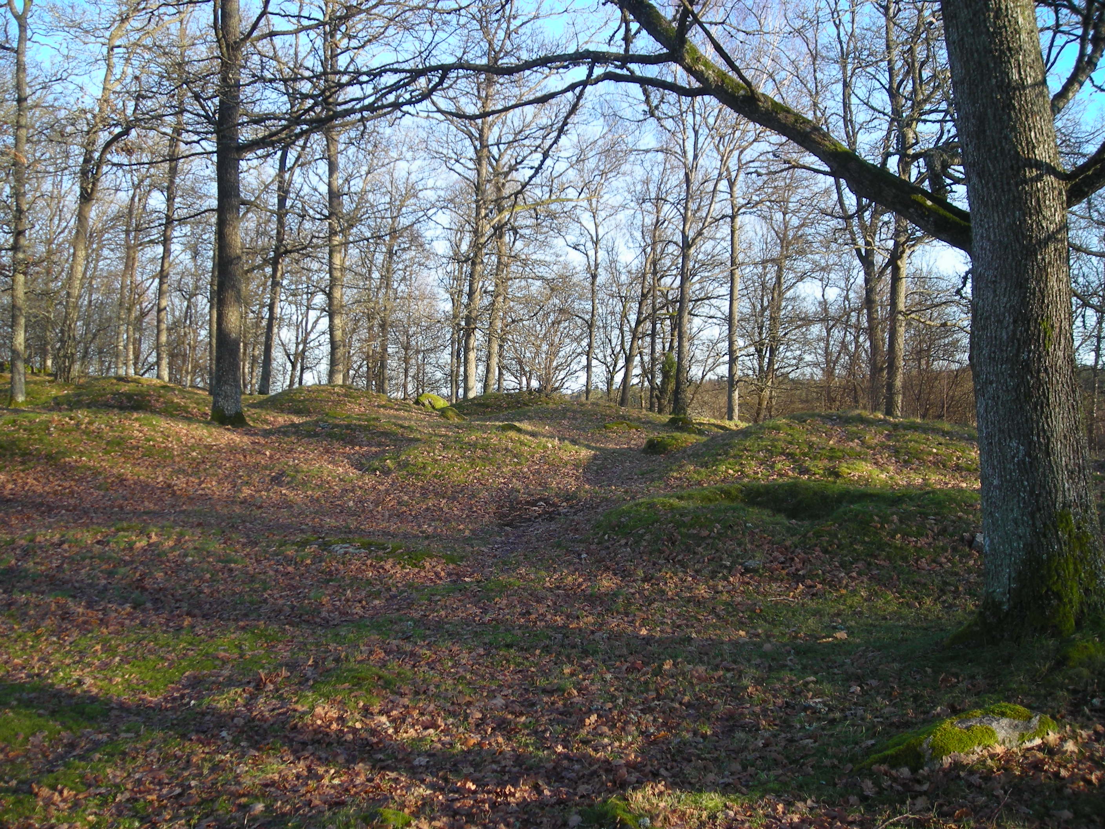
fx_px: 1213
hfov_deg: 49.0
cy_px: 414
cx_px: 552
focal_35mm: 38
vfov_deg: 37.7
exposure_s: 1/110
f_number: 3.2
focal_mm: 6.3
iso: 50
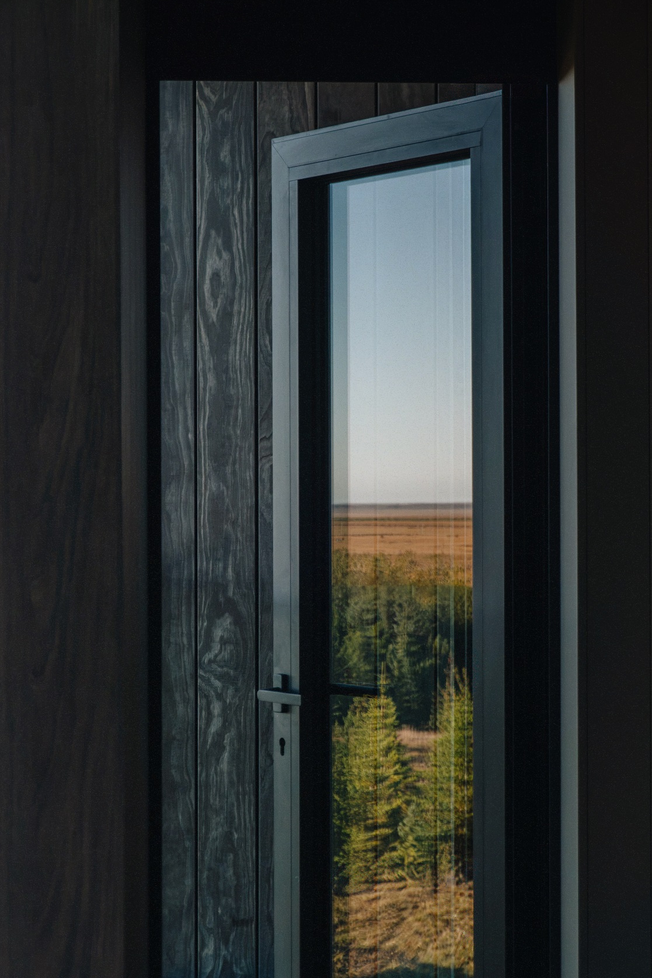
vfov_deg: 27.9
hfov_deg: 18.8
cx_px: 341
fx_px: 1970
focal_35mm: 73
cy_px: 510
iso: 800
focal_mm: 45
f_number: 5.6
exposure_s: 1/1000
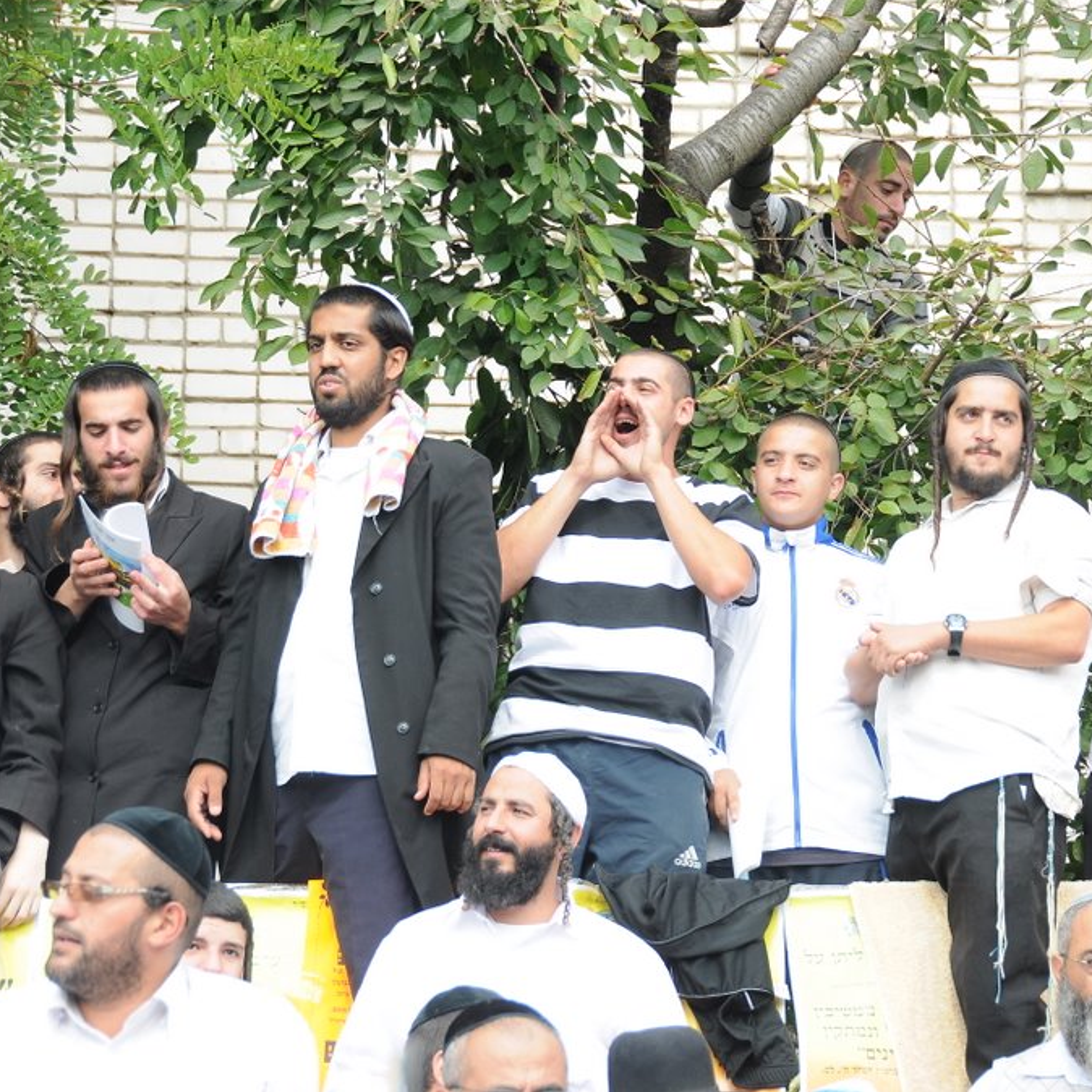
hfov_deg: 14.5
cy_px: 543
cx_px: 630
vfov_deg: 14.5
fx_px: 4283
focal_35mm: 120
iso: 250
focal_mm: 62
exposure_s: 1/200
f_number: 5.6
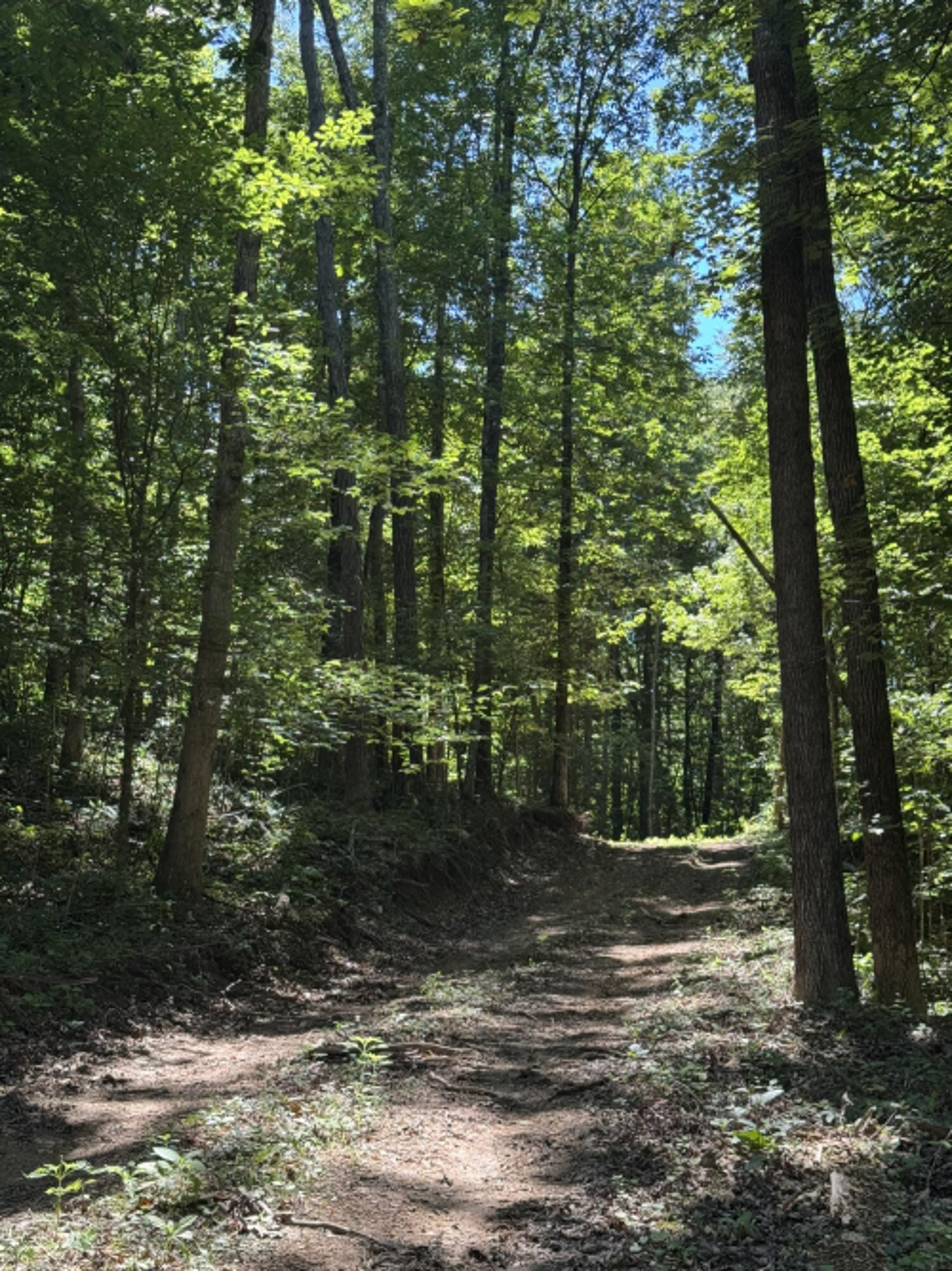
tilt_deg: +14.8
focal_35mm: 48
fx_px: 1761
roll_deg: -1.3
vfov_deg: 39.7
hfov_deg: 30.3
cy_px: 636
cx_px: 476
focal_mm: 6.76
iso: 64
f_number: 1.78
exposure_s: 1/317
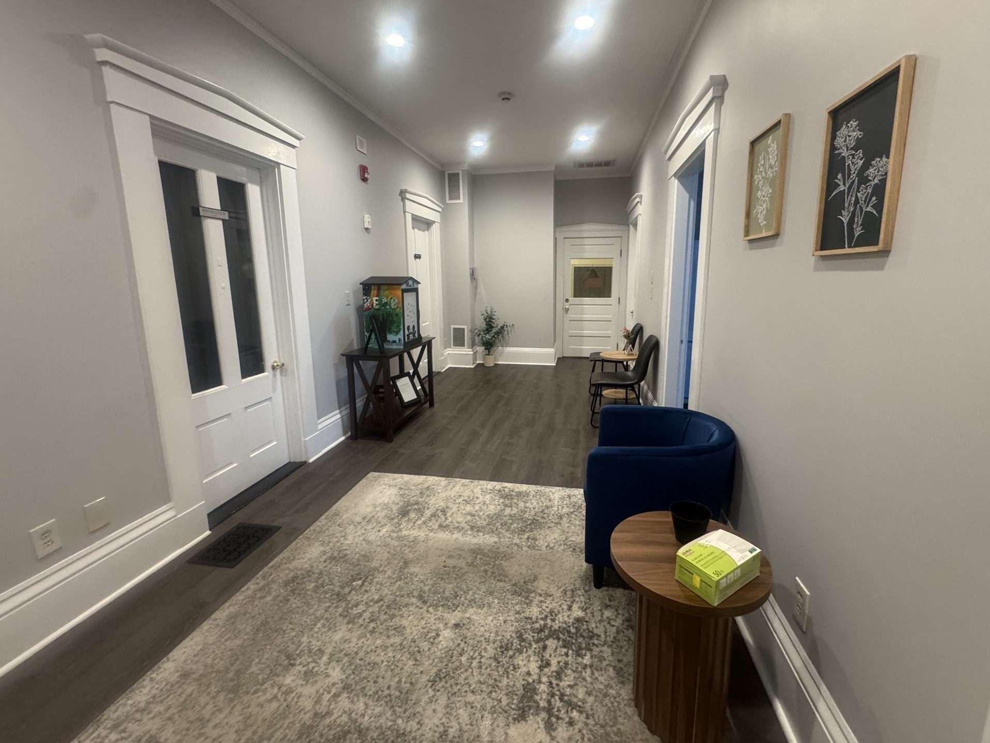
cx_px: 513
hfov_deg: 98.1
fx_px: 429
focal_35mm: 15
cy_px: 354
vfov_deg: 81.7
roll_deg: +0.6
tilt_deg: -10.2
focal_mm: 2.22
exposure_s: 1/60
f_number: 2.2
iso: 400
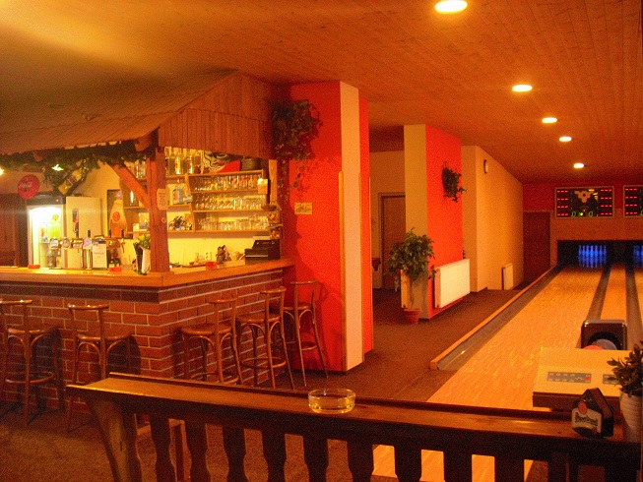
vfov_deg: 37.7
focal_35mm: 38
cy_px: 241
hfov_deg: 49.0
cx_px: 322
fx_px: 706
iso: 800
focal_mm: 6.2
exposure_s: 1/10
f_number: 2.8
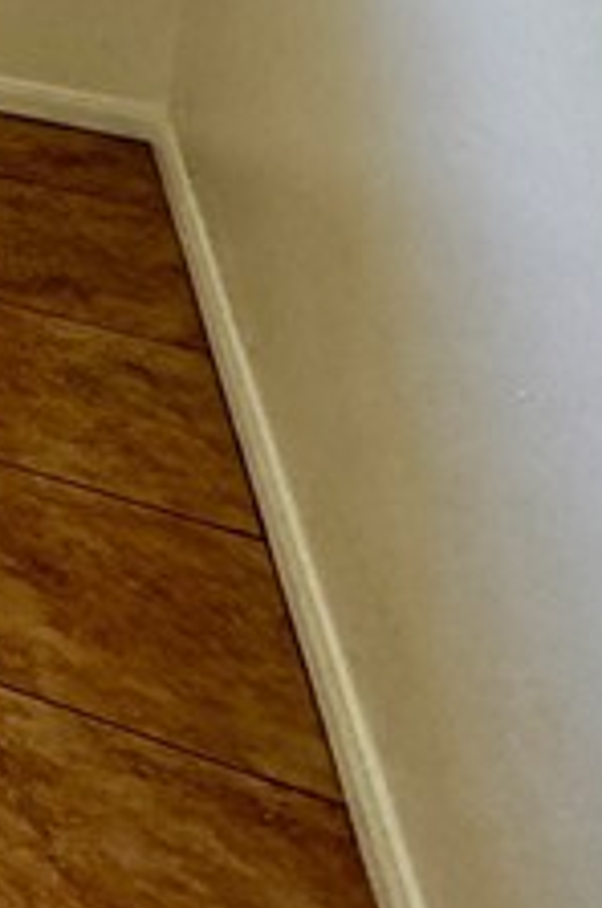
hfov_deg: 10.4
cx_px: -1363
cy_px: -440
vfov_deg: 24.0
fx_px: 1686
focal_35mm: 67
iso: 320
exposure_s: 1/77
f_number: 2.2
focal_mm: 2.22
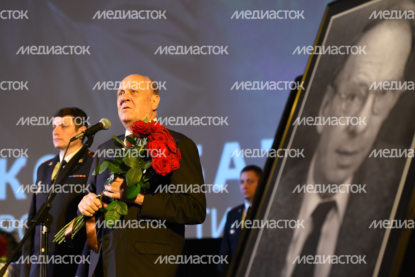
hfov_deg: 21.5
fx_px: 1095
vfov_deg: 14.4
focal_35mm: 95
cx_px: 208
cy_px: 138
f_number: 3.2
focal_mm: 95
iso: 5000
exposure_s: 1/250
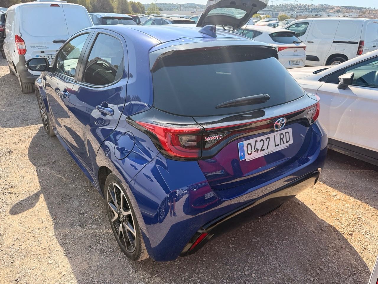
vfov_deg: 56.8
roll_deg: -1.2
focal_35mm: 24
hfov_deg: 71.6
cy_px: 142
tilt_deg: -22.3
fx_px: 262
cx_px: 189
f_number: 1.78
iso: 100
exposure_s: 1/2110
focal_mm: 6.76
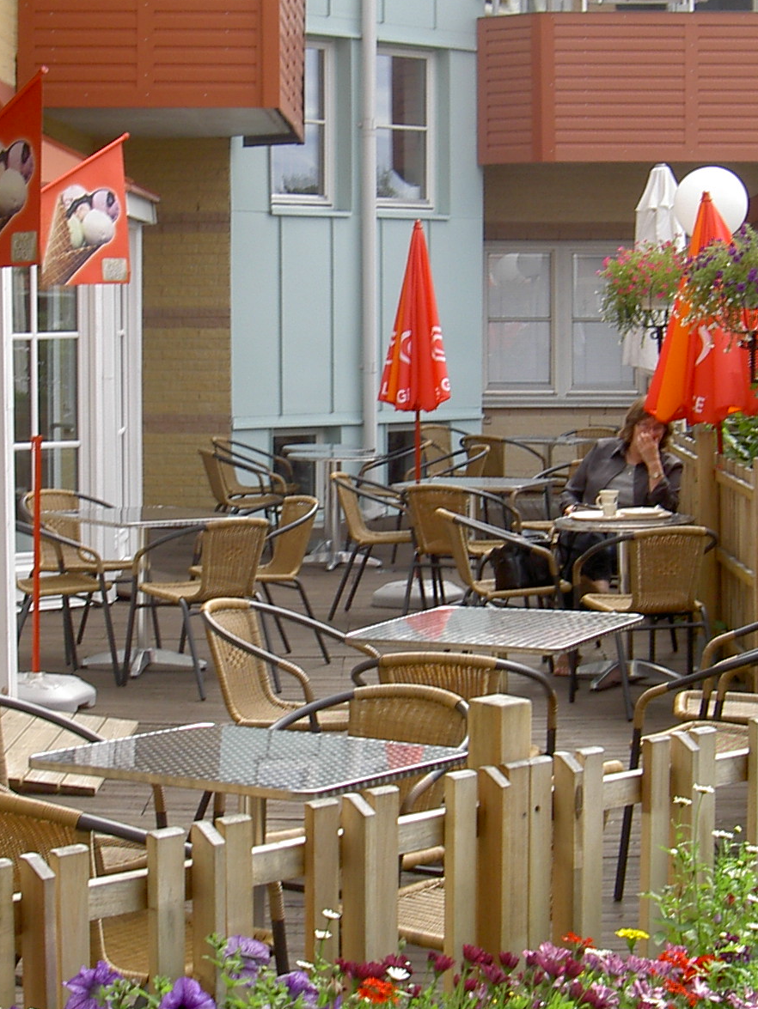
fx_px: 2510
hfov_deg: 17.2
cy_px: 485
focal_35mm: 86
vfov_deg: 22.8
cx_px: 324
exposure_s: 1/125
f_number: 4.7
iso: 100
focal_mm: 8
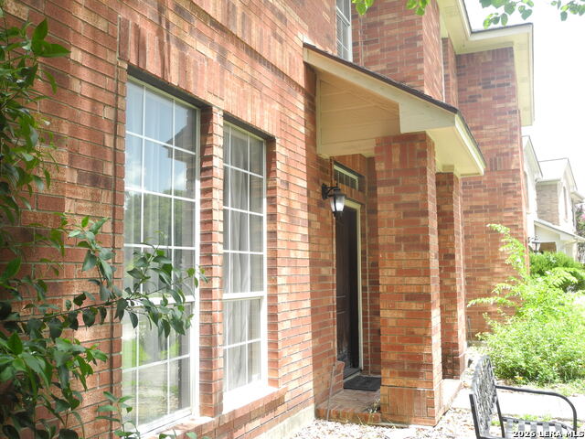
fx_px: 541
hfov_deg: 56.8
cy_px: 220
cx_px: 292
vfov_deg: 44.2
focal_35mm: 32
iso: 100
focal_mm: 6.8
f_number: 2.8
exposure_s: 1/231
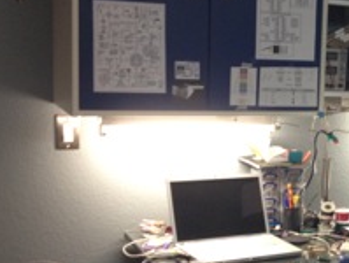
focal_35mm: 93
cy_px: 168
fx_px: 939
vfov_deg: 15.9
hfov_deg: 20.0
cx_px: 400
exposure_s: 1/20
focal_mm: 4.28
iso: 125
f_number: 2.4
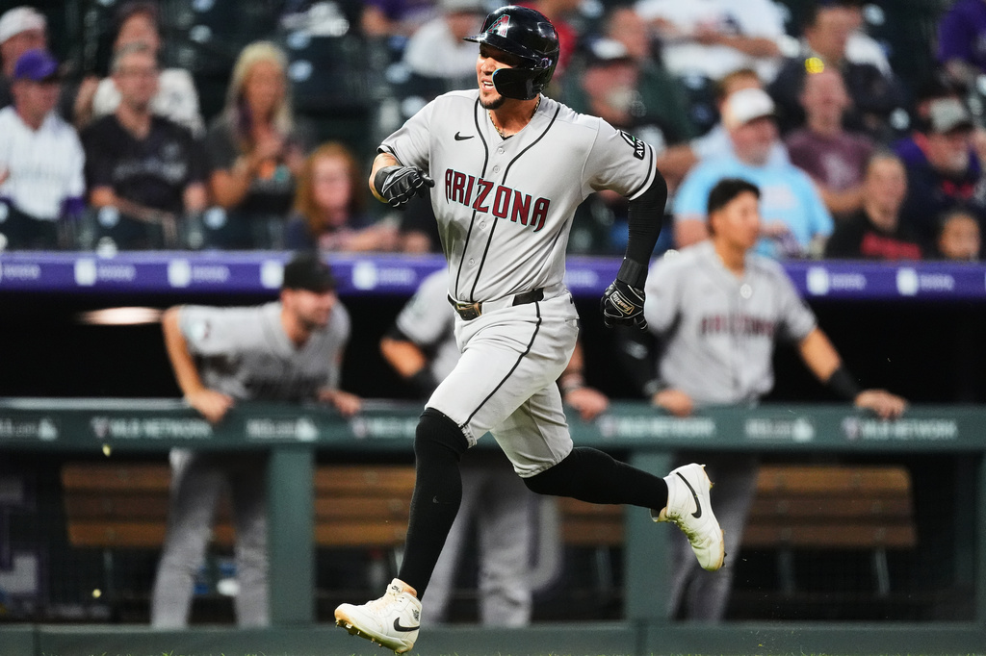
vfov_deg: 2.3
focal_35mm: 600
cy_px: 328
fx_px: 16427
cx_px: 493
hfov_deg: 3.4
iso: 6400
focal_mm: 600
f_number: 4
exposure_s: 1/2000
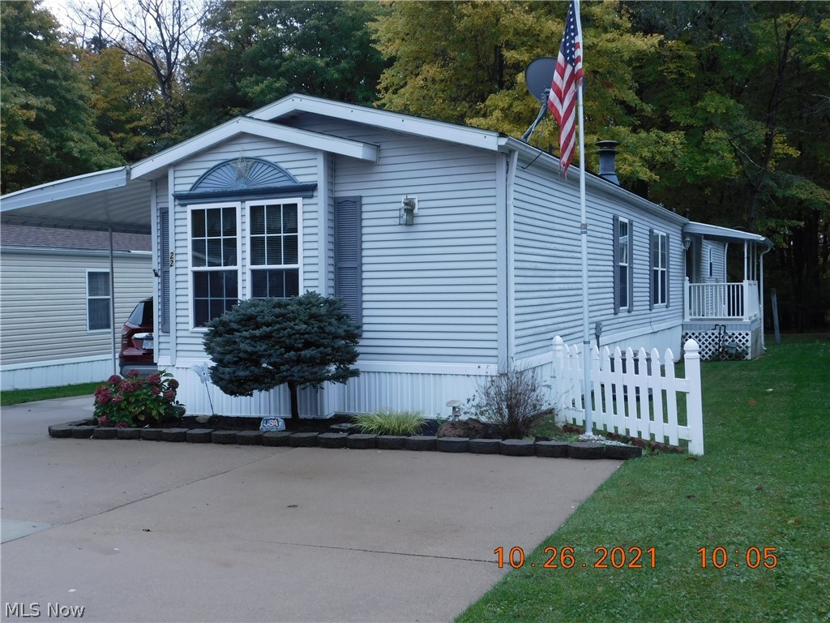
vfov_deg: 39.7
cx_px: 415
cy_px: 312
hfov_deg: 51.4
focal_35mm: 36
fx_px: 863
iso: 125
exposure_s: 1/400
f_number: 3.5
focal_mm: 6.3
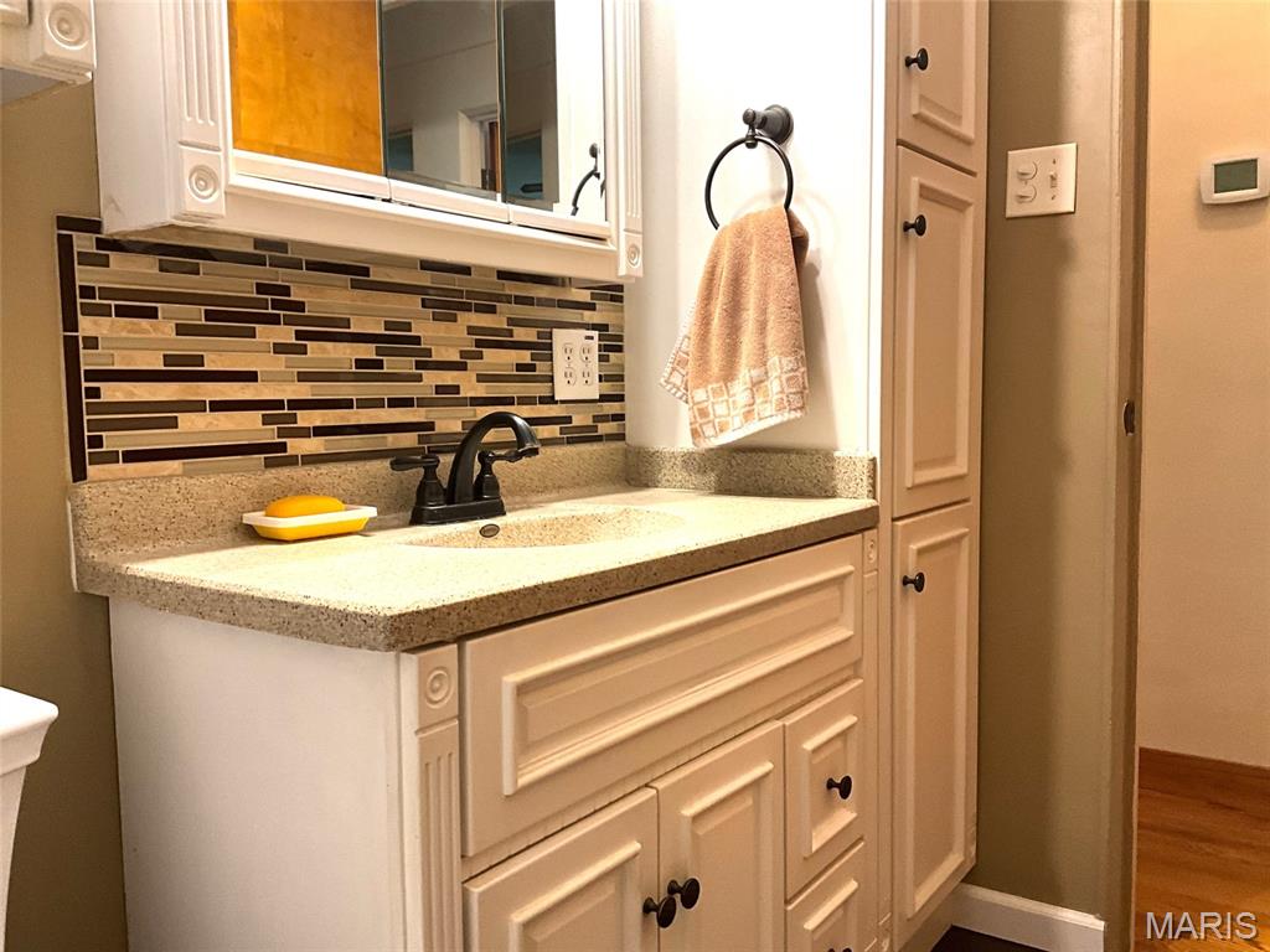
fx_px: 1064
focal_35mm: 29
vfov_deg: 48.2
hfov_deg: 61.7
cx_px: 635
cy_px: 476
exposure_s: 1/60
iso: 125
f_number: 1.8
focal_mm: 3
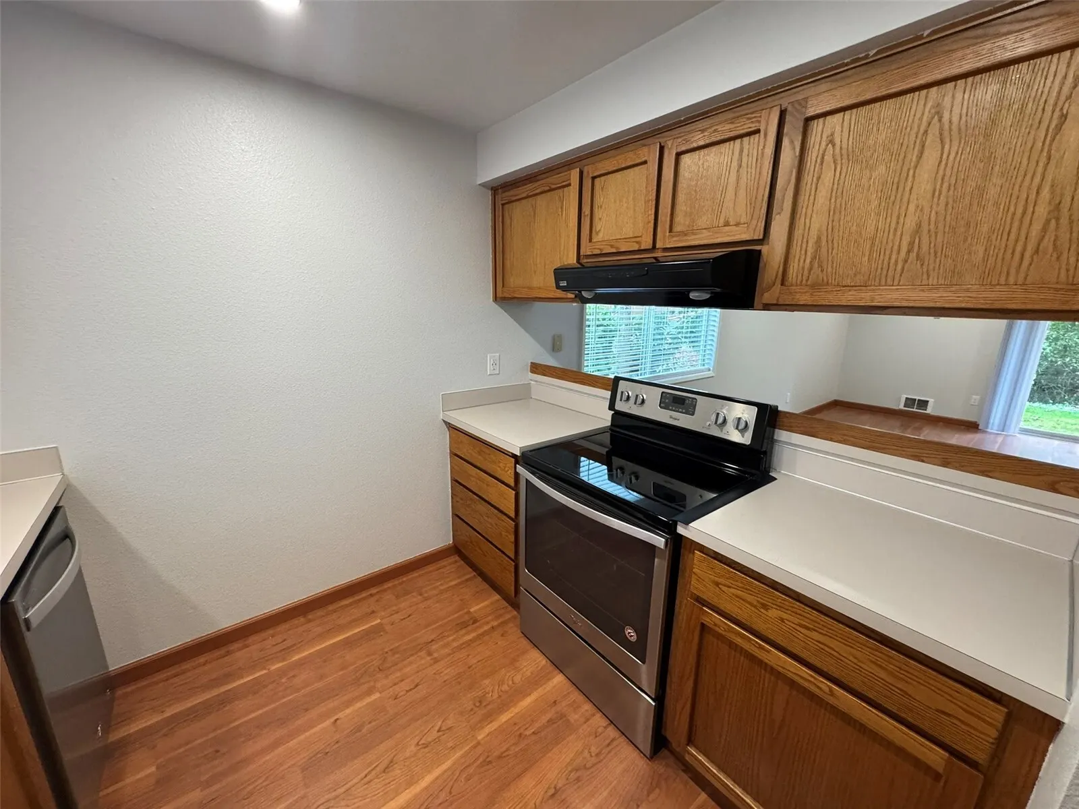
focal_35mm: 14
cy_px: 404
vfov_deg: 85.7
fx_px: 436
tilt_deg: -13.7
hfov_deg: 102.1
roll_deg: -1.4
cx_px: 540
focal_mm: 2.22
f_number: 2.2
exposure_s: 1/120
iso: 320
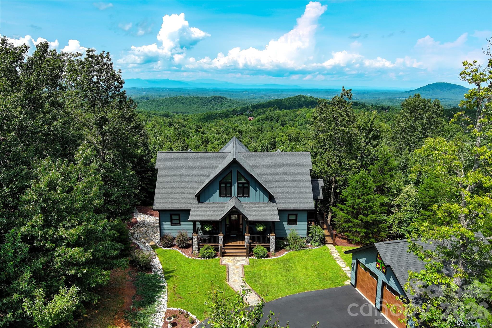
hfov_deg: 63.7
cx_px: 246
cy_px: 164
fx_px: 396
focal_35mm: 29
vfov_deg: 45.0
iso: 100
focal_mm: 10.57
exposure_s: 1/1250
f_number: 2.8
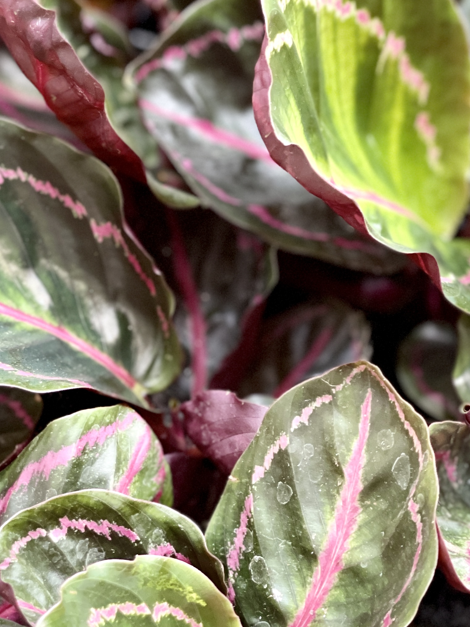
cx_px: 220
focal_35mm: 127
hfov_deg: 11.7
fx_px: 2299
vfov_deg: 15.5
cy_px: 299
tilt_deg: -47.6
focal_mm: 7.5
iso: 200
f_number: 2.2
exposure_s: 1/40
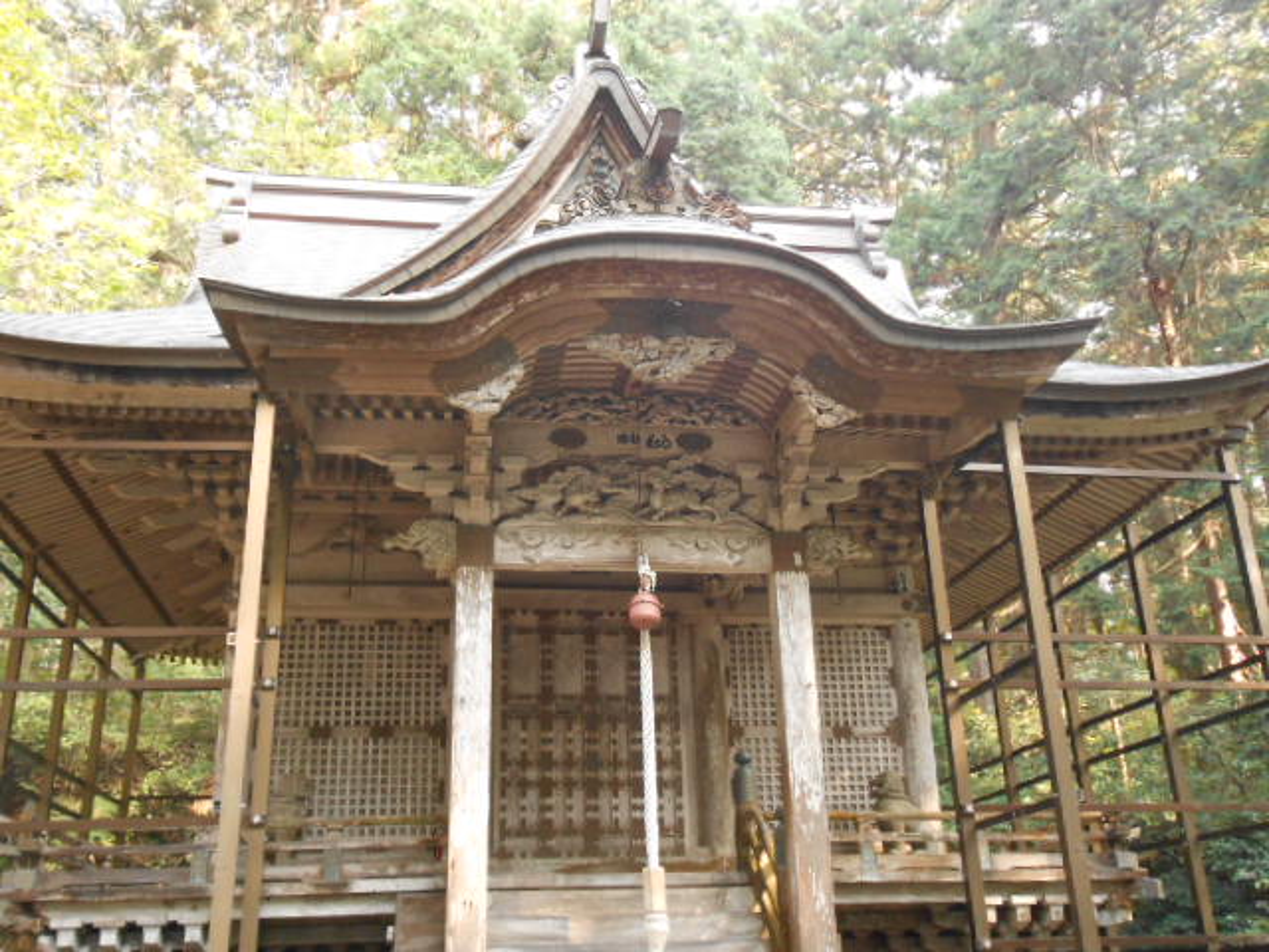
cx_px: 634
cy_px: 476
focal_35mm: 34
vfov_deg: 41.8
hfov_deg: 54.0
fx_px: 1246
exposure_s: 1/30
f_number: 3.9
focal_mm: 6
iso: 400
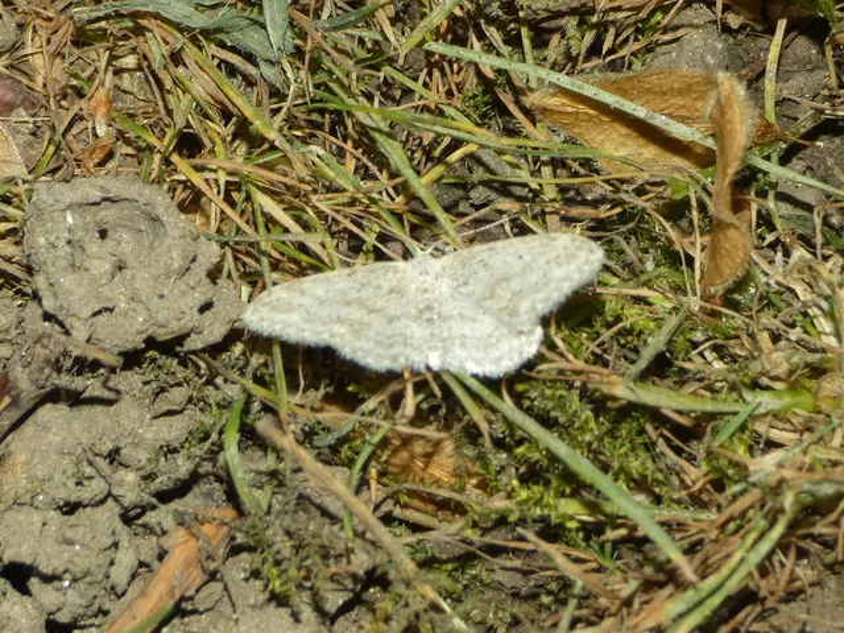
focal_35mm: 135
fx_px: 3292
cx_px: 422
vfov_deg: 11.0
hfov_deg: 14.6
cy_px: 316
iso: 80
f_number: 5.3
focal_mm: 24.2
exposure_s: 1/50
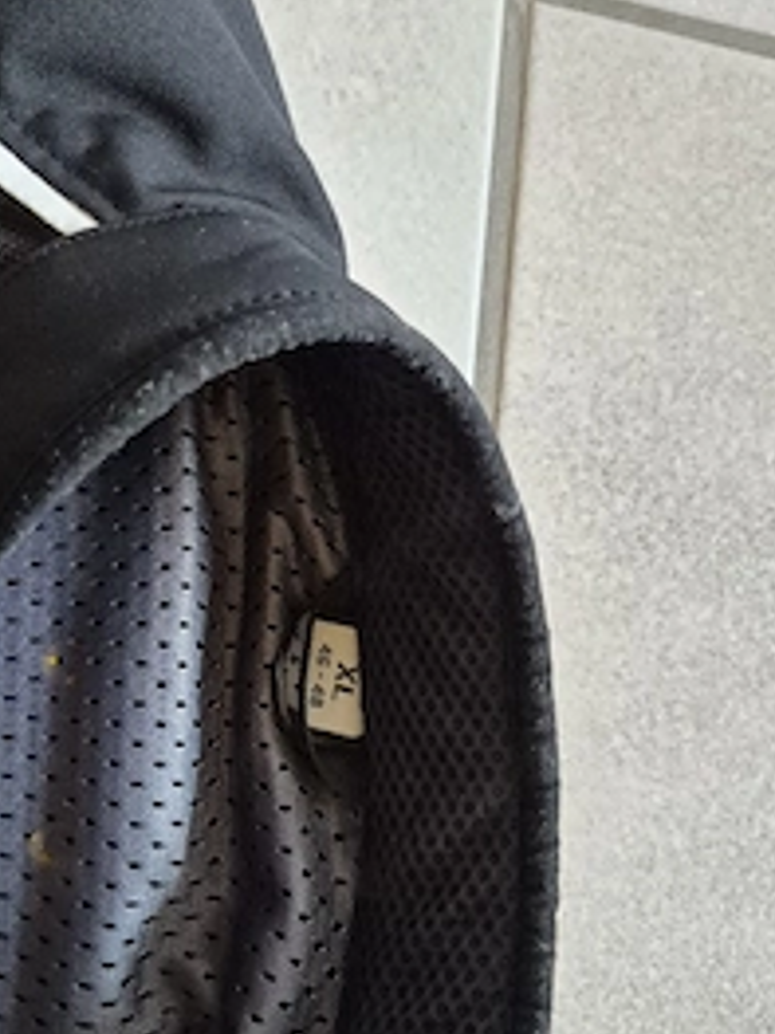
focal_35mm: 35
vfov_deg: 52.6
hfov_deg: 40.1
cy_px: 546
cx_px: 248
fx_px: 1046
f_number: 1.8
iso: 2000
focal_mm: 5.4
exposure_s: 1/100
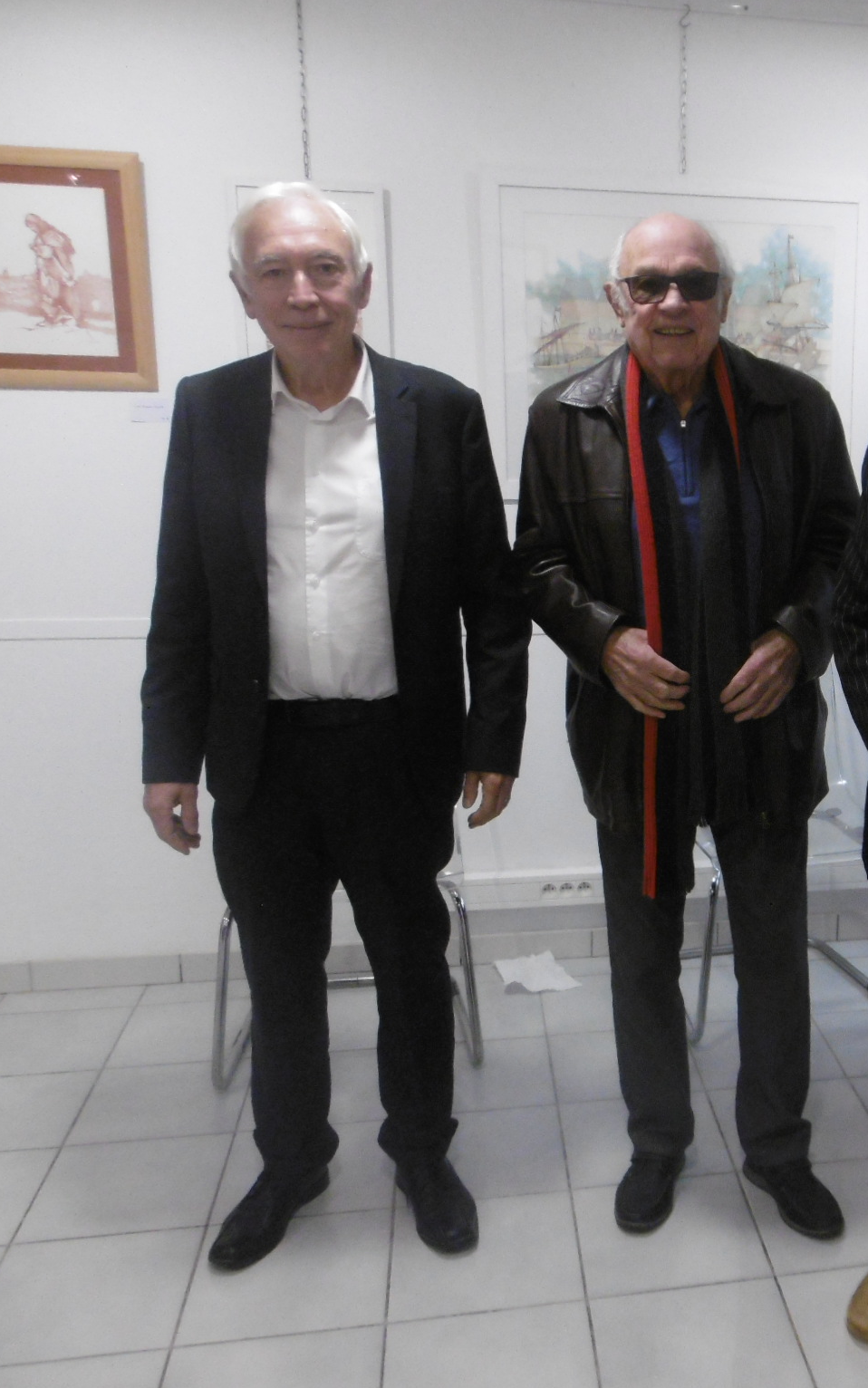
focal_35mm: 34
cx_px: 771
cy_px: 694
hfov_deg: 35.2
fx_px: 1286
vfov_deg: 56.7
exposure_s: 1/60
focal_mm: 4.3
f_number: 3.1
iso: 400
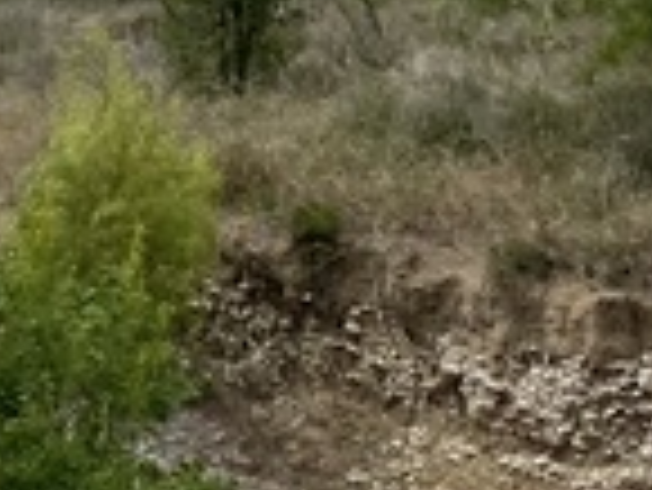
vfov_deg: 12.8
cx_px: -719
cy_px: 27
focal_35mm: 115
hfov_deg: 14.0
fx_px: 2168
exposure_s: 1/7813
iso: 32
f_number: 1.6
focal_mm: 4.2
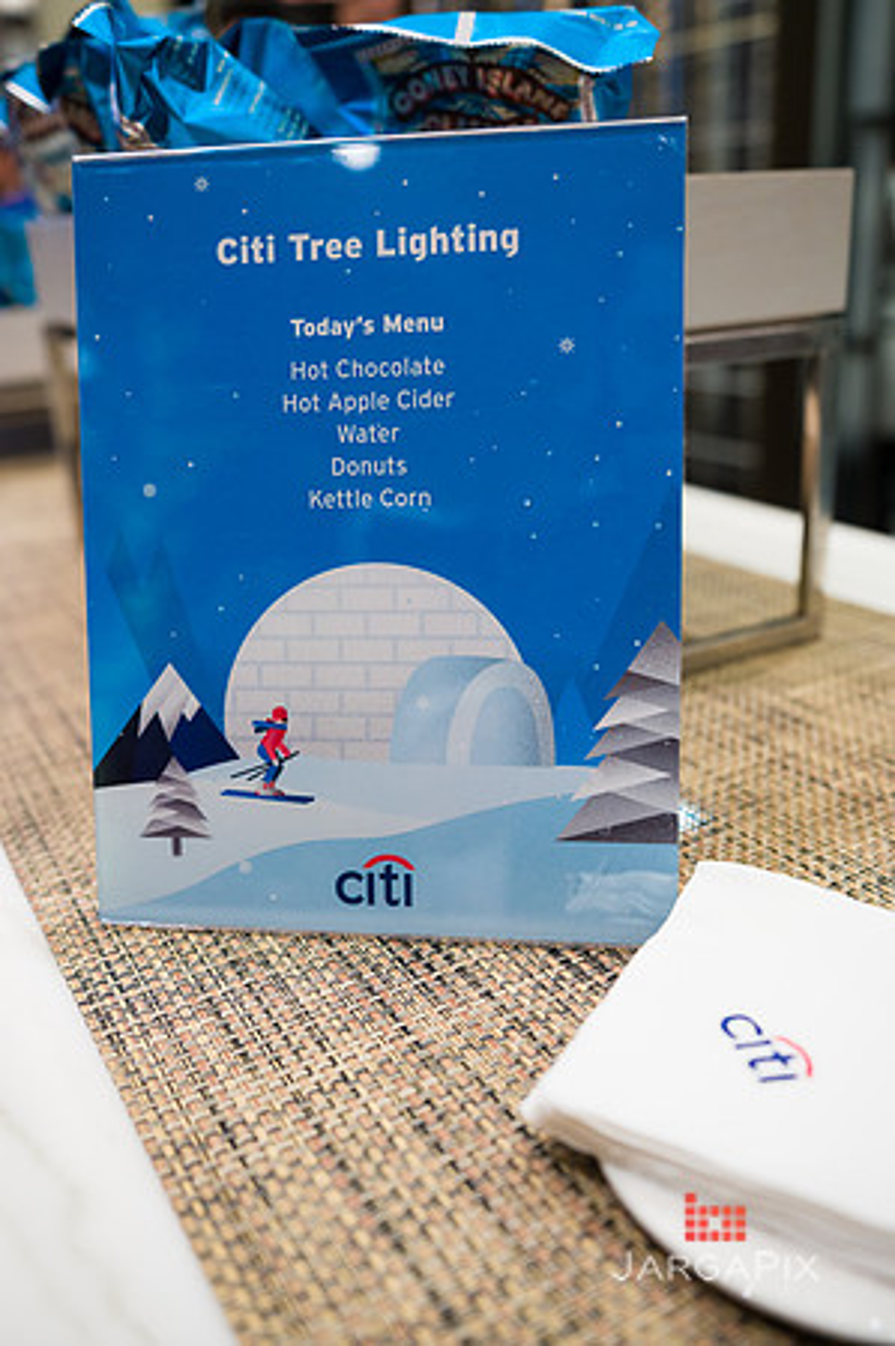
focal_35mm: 32
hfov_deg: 41.0
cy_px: 673
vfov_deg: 58.8
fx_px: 1196
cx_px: 448
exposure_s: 1/320
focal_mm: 32
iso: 1600
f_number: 4
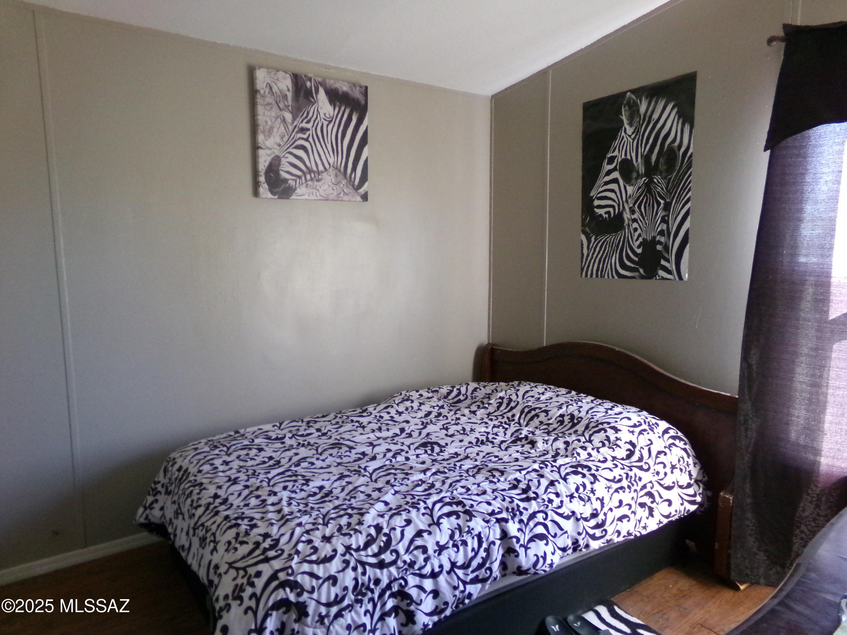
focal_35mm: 24
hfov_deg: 71.6
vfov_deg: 56.8
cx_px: 424
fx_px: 587
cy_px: 318
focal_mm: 4.3
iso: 800
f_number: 3.7
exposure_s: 1/60
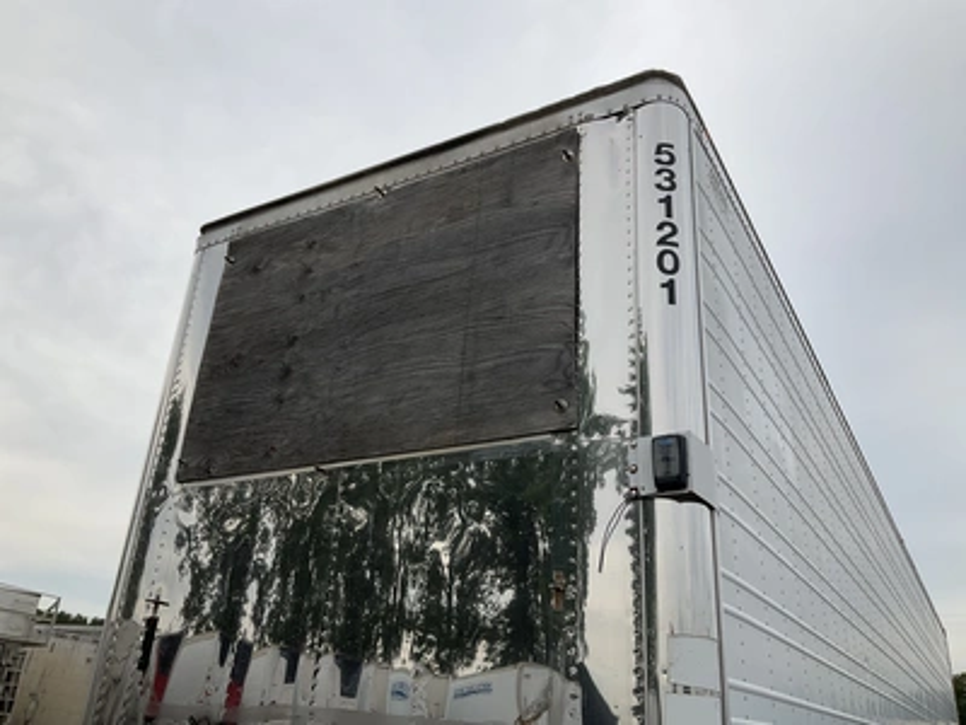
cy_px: 362
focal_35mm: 29
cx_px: 483
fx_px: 809
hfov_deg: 61.7
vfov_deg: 48.2
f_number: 1.8
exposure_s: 1/2538
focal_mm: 3
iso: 25
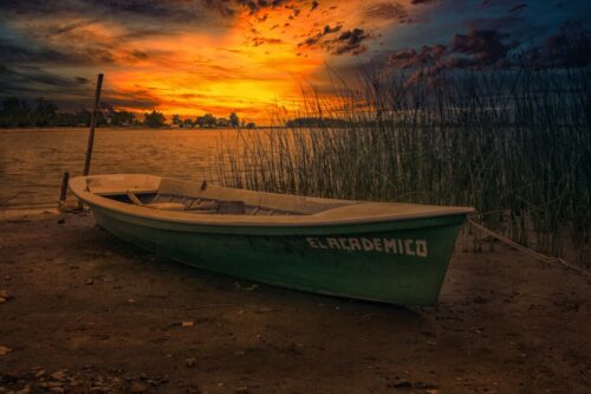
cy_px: 197
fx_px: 656
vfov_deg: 33.4
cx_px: 296
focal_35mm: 40
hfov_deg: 48.5
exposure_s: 1/200
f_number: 5
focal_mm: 40
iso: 50
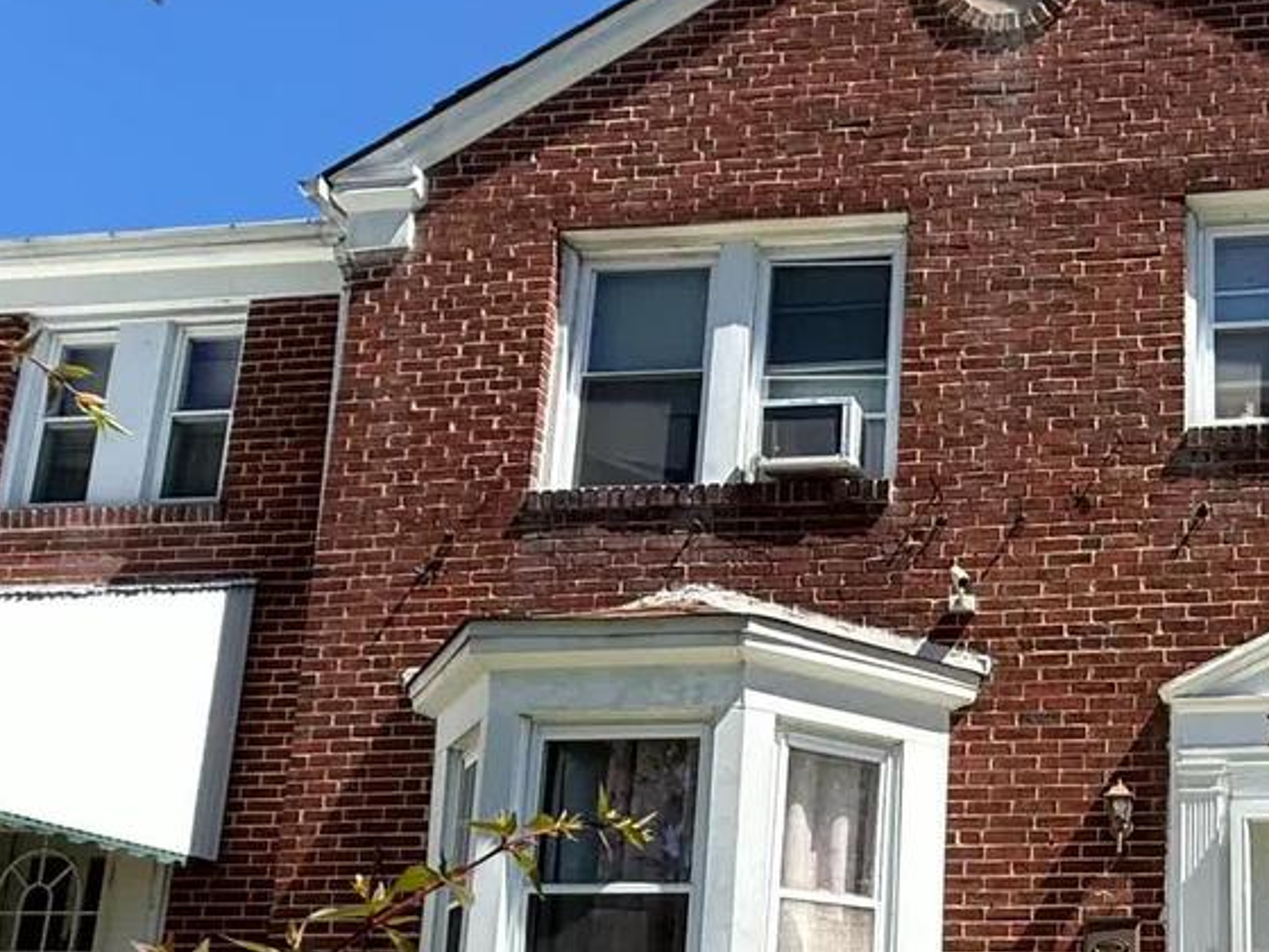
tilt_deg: +9.7
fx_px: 1320
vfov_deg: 36.9
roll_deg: -1.0
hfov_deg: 46.2
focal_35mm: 36
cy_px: 872
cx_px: 1153
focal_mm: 2.22
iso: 50
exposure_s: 1/1795
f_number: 2.2
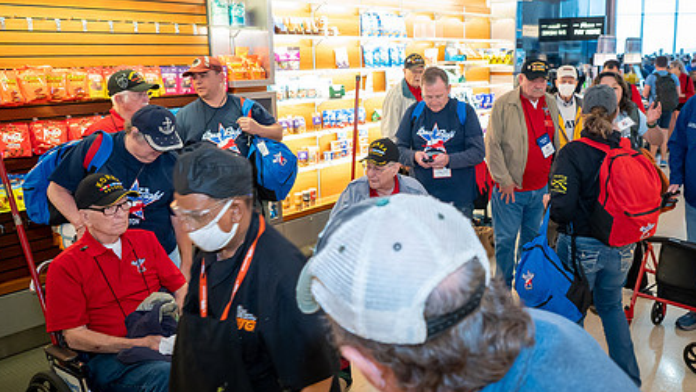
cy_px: 164
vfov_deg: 34.6
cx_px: 432
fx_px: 628
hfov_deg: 57.4
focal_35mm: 34
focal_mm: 25
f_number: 5
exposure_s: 1/100
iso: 3200
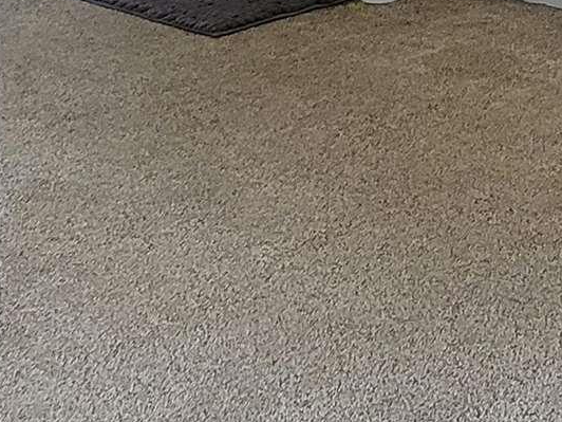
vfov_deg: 16.8
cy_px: -304
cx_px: 546
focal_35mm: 75
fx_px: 1218
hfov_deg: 24.9
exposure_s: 1/60
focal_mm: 2.2
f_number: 2.2
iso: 200
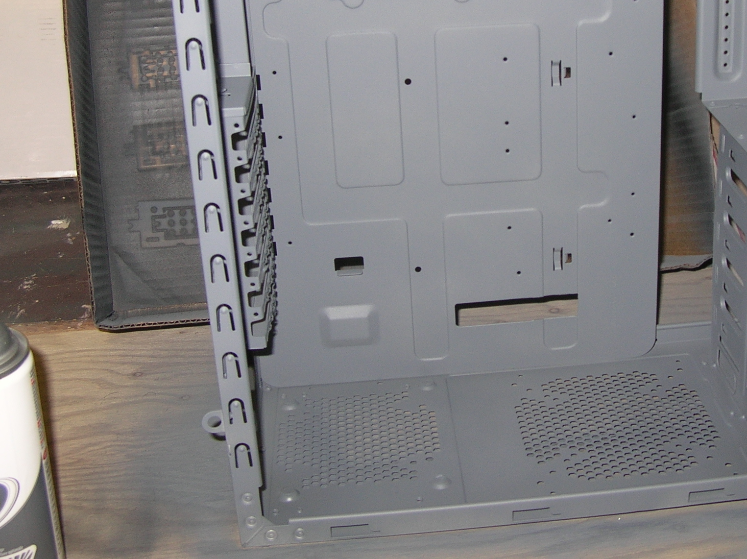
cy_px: 156
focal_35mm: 54
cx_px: 548
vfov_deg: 26.7
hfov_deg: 34.9
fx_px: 1164
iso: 50
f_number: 2.7
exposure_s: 1/60.1
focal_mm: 6
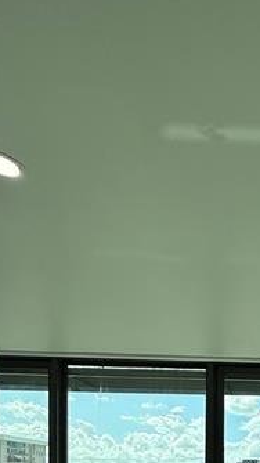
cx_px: 346
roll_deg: -2.5
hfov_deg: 27.5
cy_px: 502
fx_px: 430
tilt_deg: -0.9
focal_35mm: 35
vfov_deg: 44.3
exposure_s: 1/1068
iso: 50
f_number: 2.2
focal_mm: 2.22
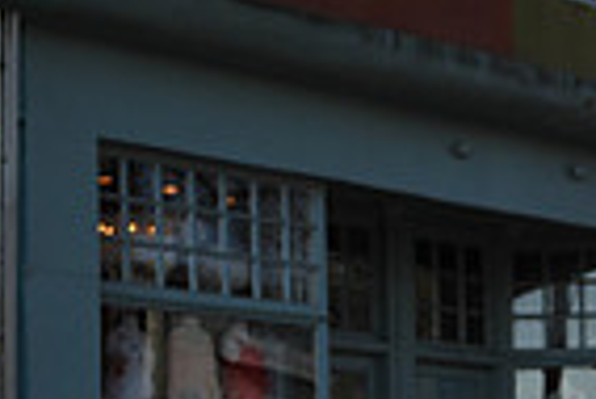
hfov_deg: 12.8
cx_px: 785
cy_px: 638
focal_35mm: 155
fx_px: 2569
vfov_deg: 8.6
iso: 400
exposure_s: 1/4000
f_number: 2.8
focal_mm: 38
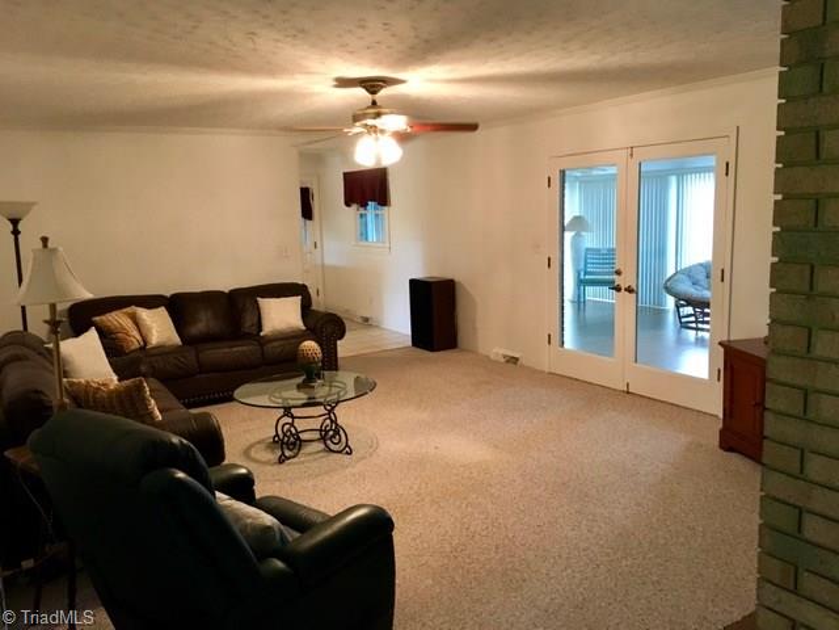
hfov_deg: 61.7
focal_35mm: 29
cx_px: 420
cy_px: 315
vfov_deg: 48.2
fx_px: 703
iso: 160
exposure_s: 1/30
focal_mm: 4.15
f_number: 2.2
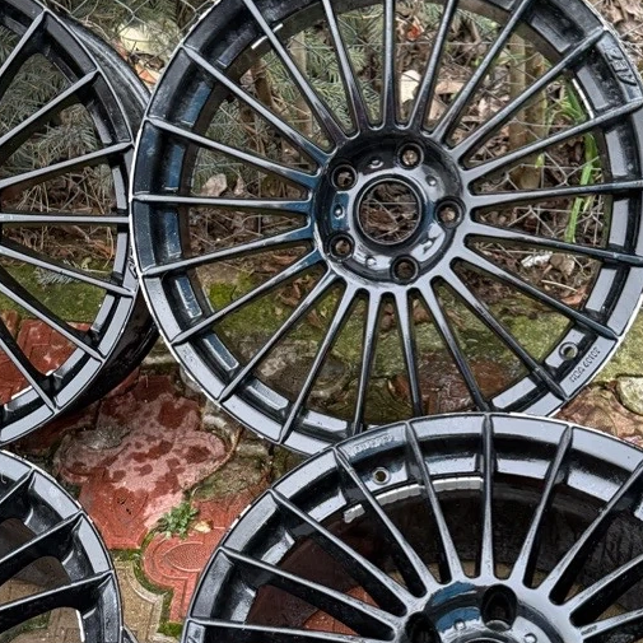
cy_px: 446
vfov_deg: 30.3
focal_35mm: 56
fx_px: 1177
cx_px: 256
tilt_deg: -50.2
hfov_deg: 30.5
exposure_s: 1/60
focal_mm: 6.76
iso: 250
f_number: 1.78
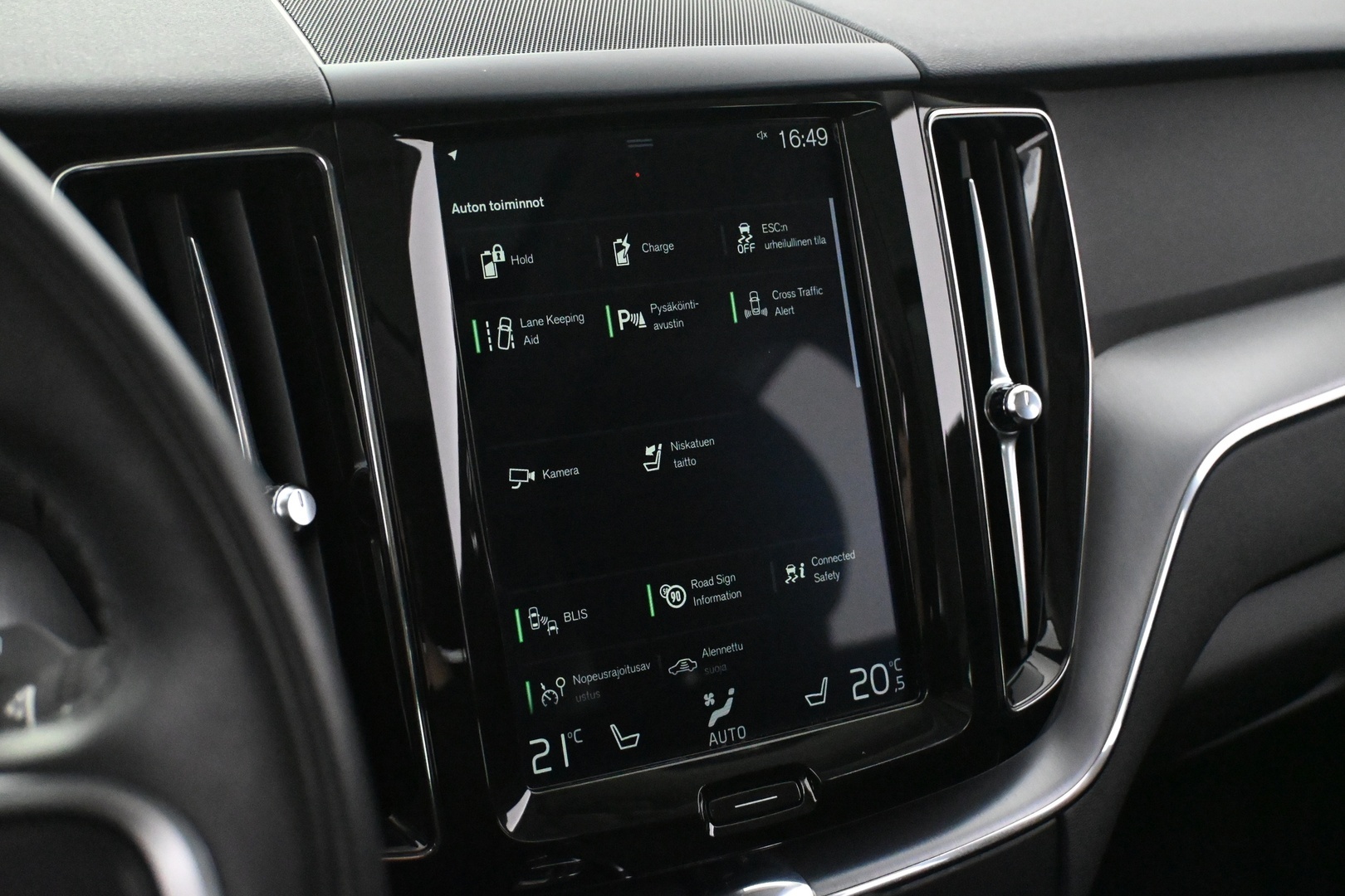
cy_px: 448
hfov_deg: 38.9
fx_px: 1905
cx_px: 672
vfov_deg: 26.5
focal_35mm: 51
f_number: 5
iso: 10000
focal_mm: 34
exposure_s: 1/60
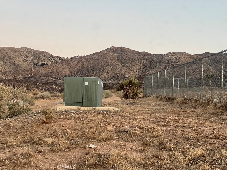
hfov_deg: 25.3
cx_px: 114
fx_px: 505
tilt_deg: +4.4
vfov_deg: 19.1
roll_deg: -2.7
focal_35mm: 77
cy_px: 85
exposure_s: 1/60
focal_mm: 9
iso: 200
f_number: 2.8
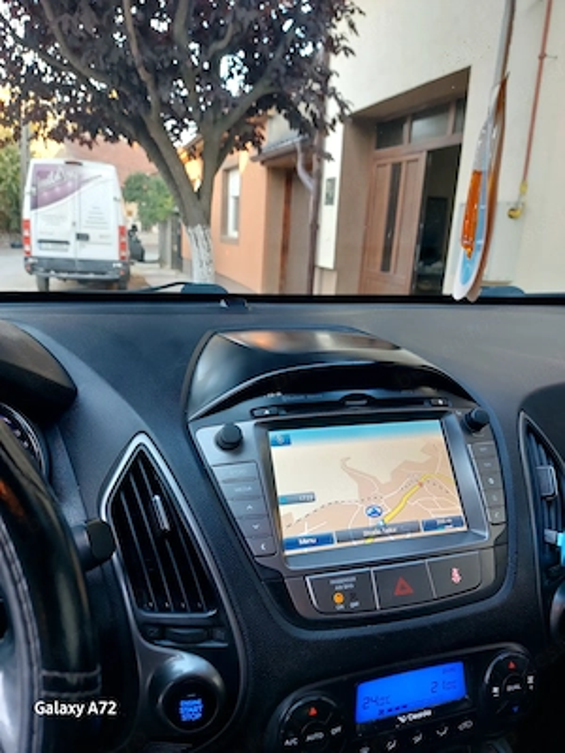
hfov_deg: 56.8
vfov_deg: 71.6
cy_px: 376
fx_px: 522
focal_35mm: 24
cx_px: 282
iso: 64
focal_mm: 5.23
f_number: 1.8
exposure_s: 1/50
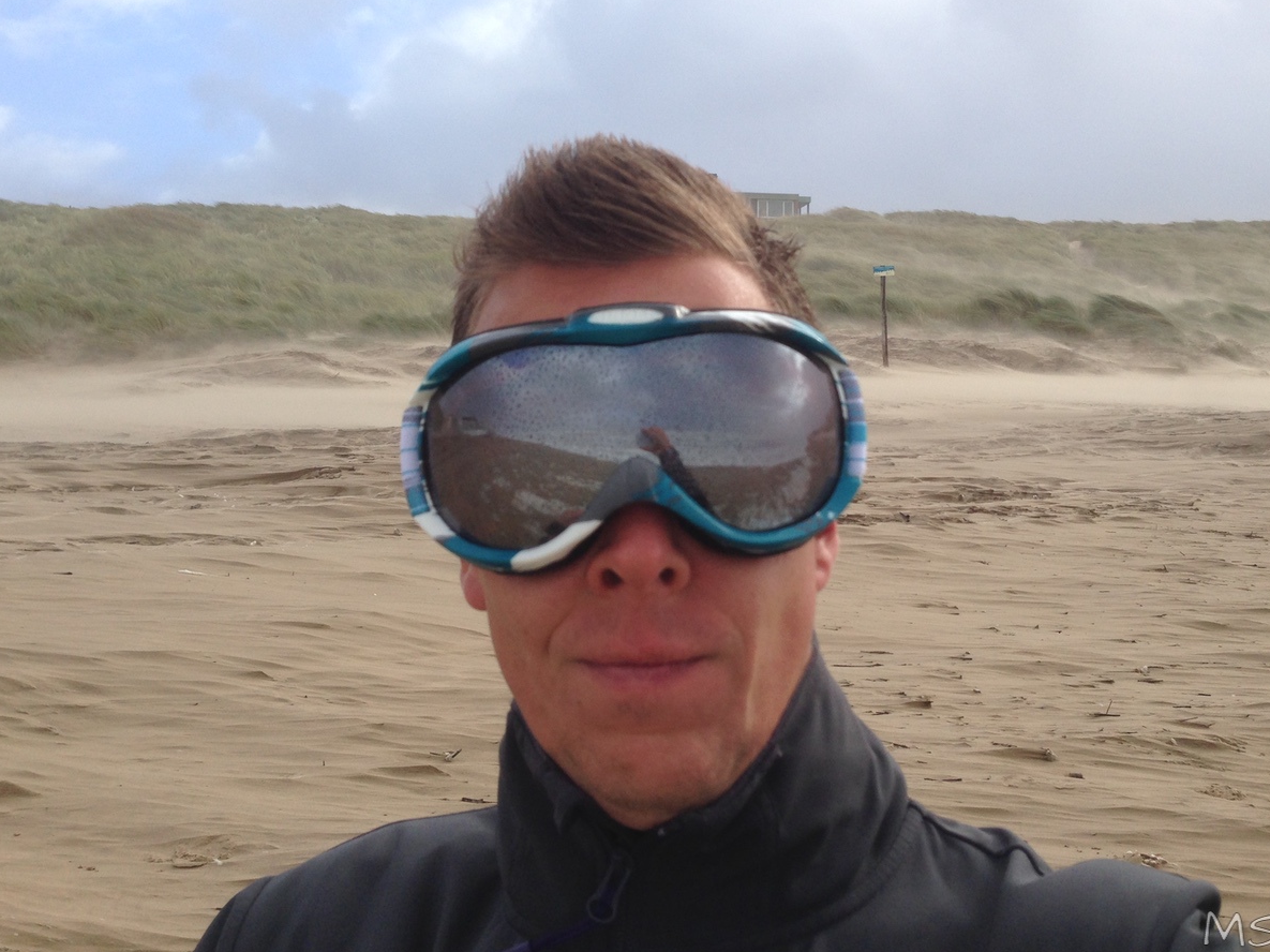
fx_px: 1430
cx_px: 697
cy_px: 403
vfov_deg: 36.7
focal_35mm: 39
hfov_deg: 47.8
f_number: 2.4
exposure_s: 1/1004
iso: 50
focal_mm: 4.12
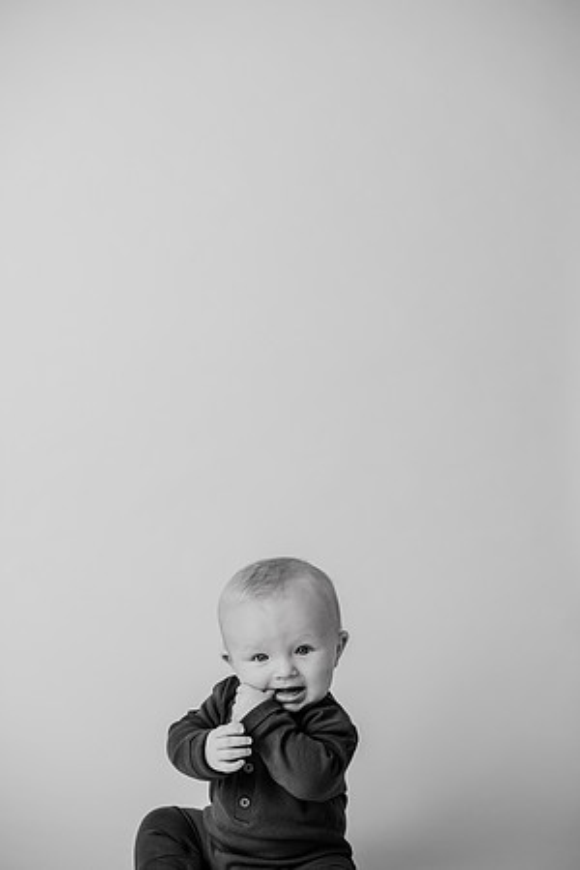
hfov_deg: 27.0
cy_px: 435
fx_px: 1208
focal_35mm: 50
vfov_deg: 39.6
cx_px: 290
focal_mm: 50
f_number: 2.8
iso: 100
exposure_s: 1/160
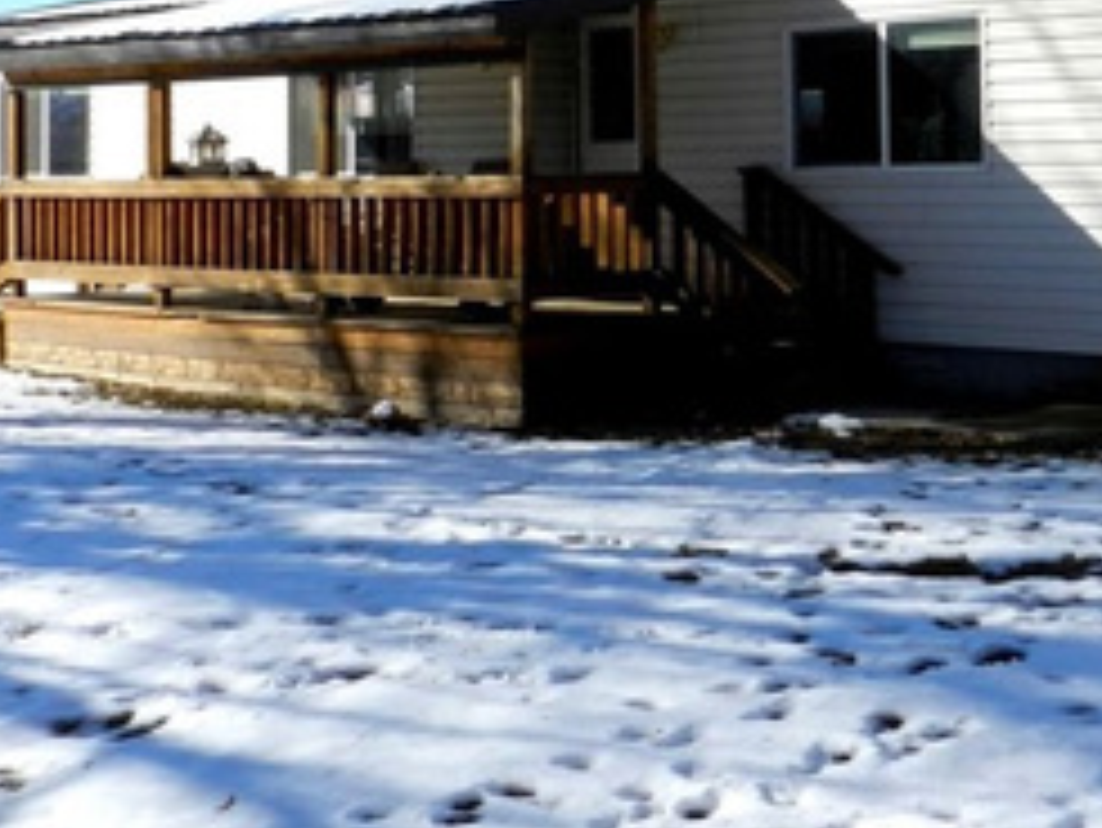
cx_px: 742
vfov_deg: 23.7
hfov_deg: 31.9
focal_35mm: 60
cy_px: 72
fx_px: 1911
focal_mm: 4
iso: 160
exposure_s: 1/800
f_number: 4.5
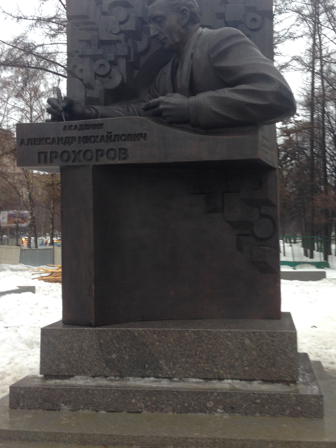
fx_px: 531
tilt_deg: +7.6
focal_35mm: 41
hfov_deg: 35.0
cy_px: 192
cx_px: 199
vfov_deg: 45.6
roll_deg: +0.2
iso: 50
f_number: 2.4
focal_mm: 4.12
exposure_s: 1/24
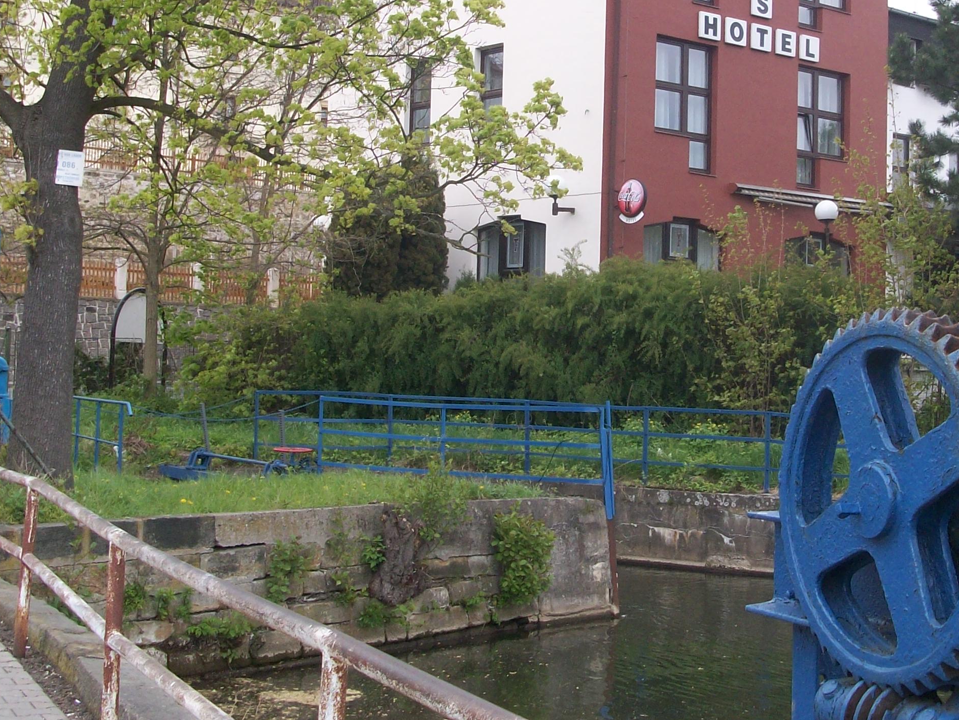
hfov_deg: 32.4
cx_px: 655
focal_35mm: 59
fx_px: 1635
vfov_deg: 24.5
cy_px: 168
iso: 64
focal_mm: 5.7
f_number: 2.8
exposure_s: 1/287
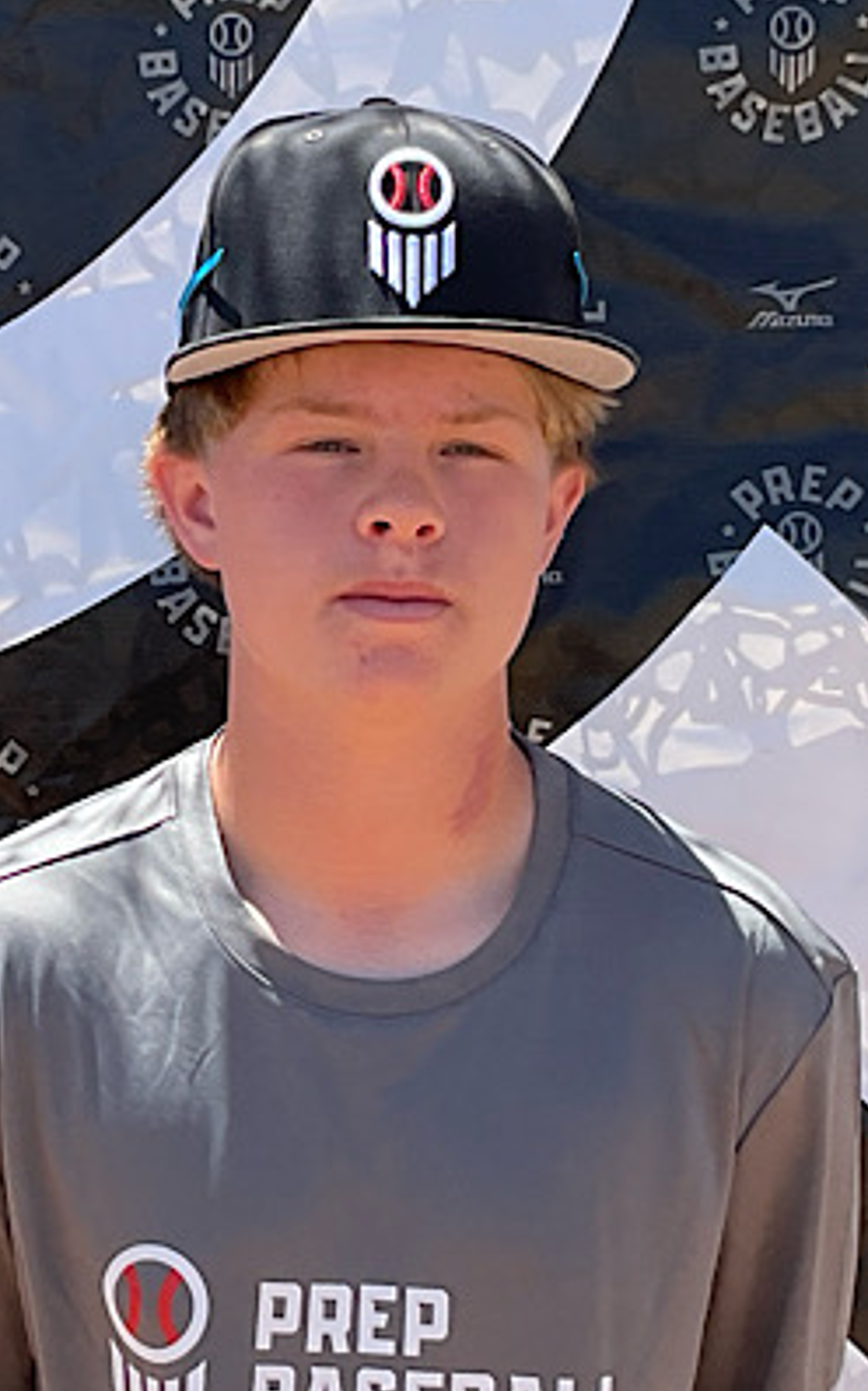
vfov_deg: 61.2
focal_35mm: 31
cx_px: 354
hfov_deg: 40.4
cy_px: 694
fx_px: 1174
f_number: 1.8
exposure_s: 1/781
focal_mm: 3
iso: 16
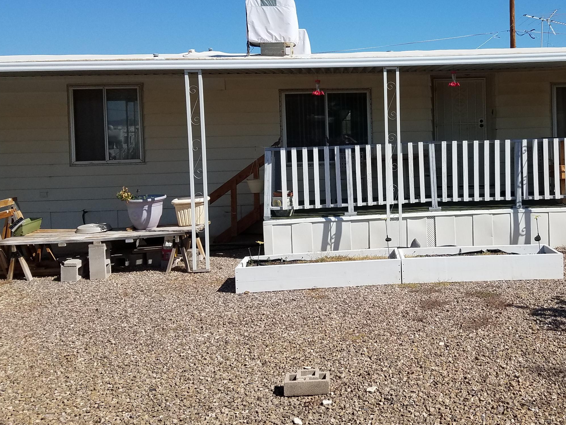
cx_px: 393
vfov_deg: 36.5
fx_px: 638
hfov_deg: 46.8
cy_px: 146
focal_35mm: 39
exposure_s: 1/3000
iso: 40
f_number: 1.7
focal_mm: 4.2
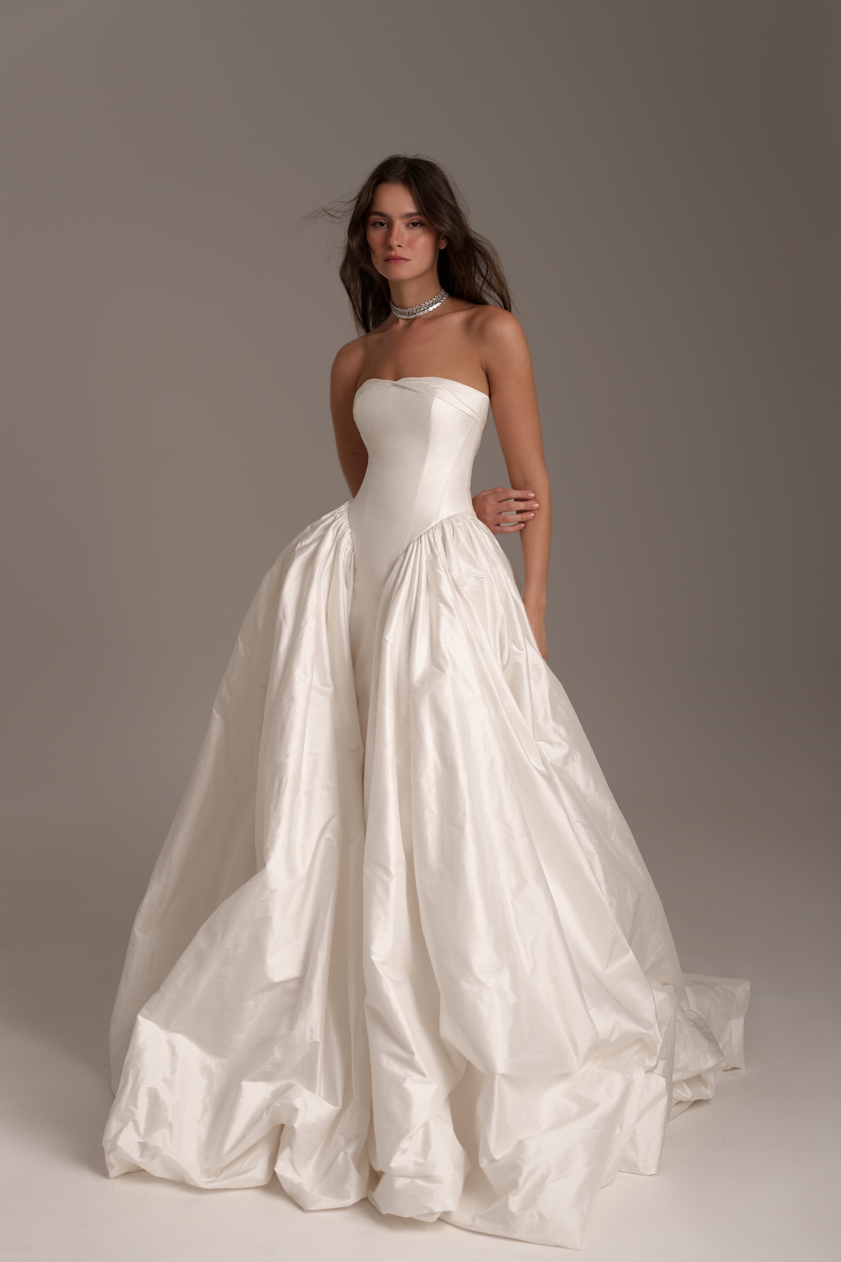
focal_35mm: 50
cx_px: 420
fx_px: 1752
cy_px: 631
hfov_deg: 27.0
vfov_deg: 39.6
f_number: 1.2
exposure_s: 1/250
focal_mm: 50
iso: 50
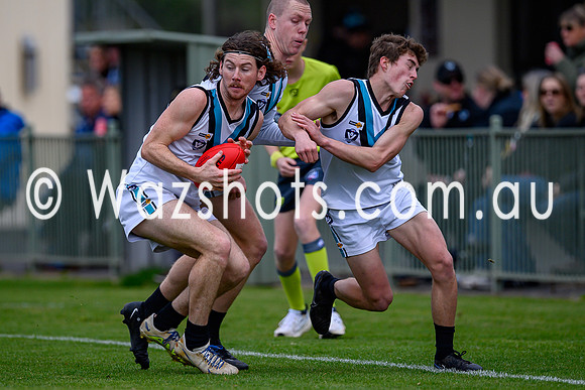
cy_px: 194
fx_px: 11708
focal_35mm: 720
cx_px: 271
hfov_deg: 2.9
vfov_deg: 1.9
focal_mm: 500
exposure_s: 1/1250
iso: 320
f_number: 4
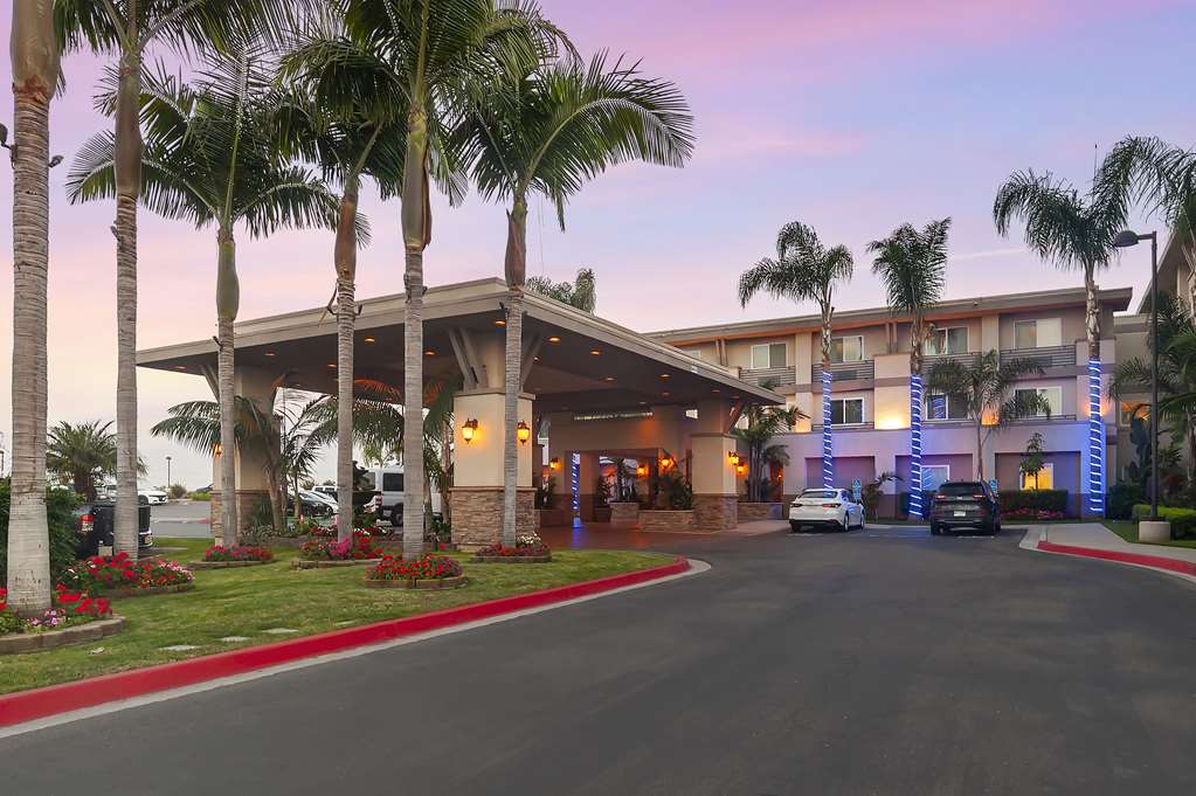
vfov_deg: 67.3
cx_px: 598
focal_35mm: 18
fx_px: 598
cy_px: 398
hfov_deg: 90.0
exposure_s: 1/6
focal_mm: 18
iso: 400
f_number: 10
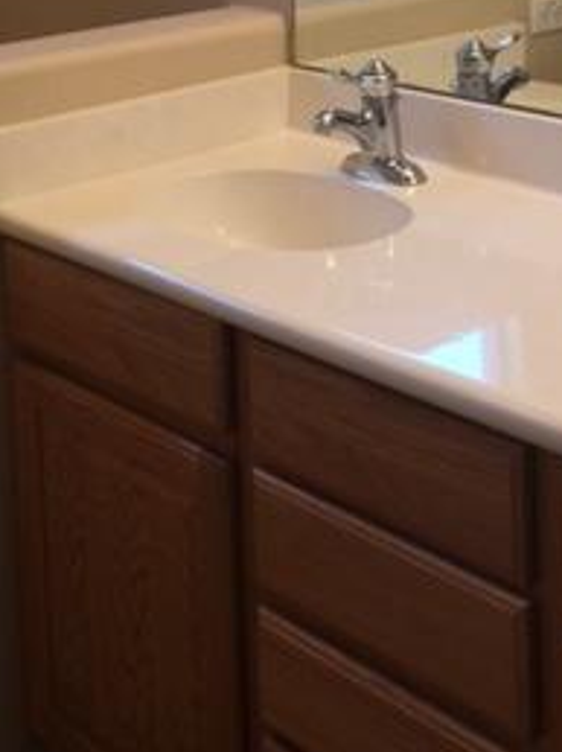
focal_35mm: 72
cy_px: -41
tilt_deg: -5.6
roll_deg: +1.6
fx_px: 1561
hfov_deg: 20.4
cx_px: 323
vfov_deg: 25.4
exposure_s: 1/30
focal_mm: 4.15
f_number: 2.2
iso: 40
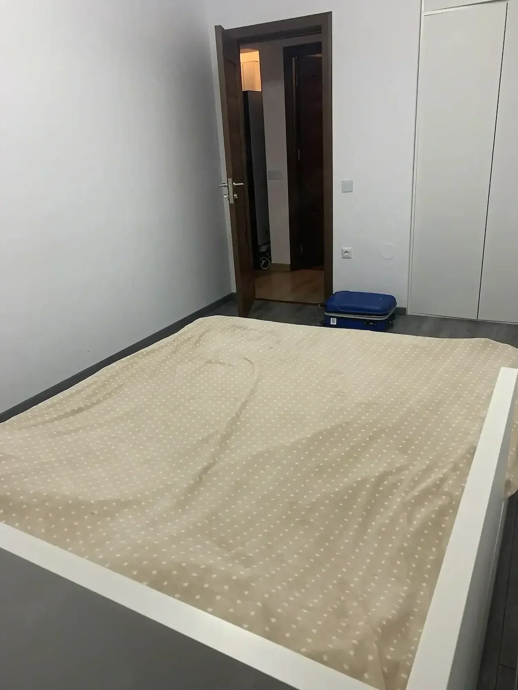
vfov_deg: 67.3
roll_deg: +3.7
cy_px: 345
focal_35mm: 26
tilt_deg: -20.1
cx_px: 259
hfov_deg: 53.1
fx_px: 519
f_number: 1.8
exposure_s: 1/60
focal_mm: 4.25
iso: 100
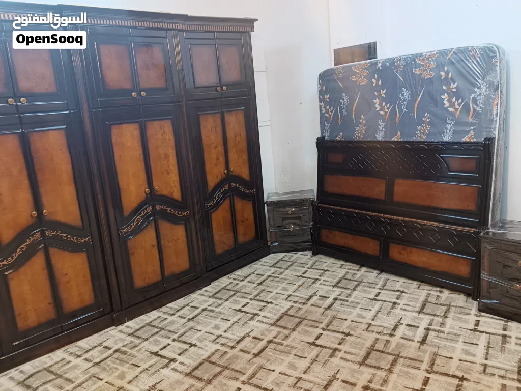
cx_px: 260
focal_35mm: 23
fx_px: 346
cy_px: 196
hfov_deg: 73.9
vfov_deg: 58.9
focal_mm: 4.09
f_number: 1.6
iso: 542
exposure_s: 1/25
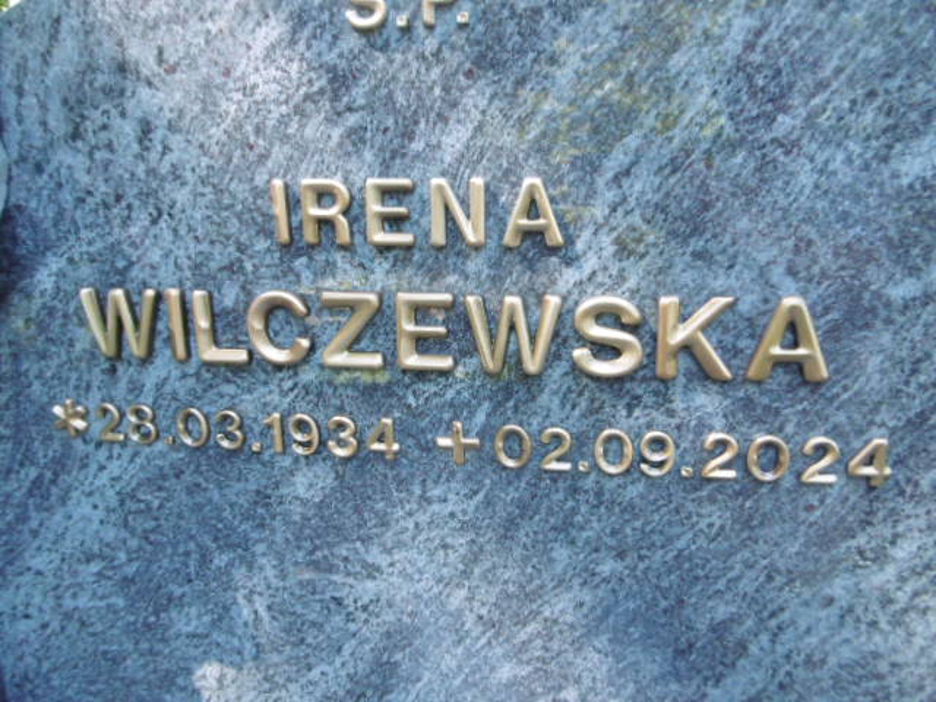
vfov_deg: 56.8
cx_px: 468
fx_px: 649
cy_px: 351
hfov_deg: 71.6
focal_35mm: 24
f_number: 3.1
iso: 200
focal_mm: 4.3
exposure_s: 1/60
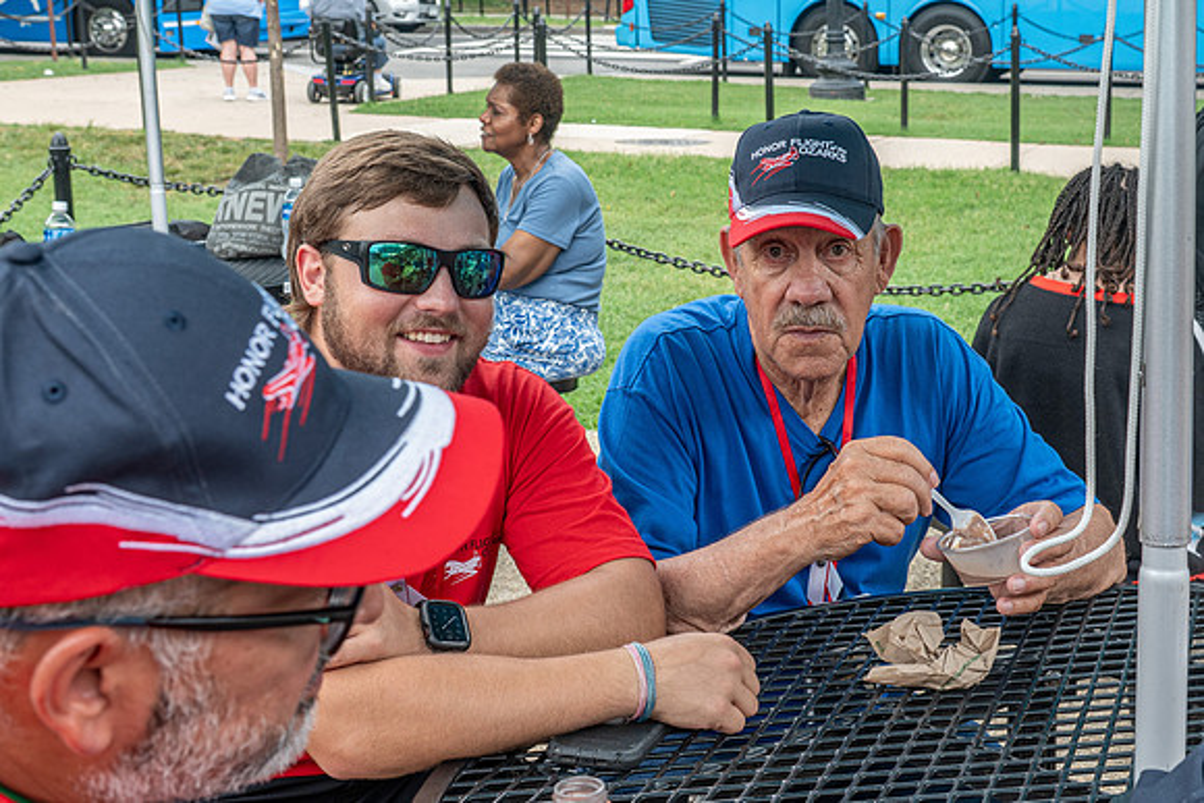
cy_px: 278
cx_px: 743
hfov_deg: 37.0
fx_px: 1791
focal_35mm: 54
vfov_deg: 25.2
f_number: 7.1
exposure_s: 1/125
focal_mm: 38
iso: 450
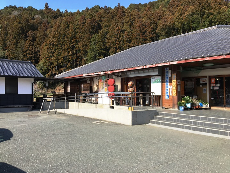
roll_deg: -1.9
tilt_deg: +1.9
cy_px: 86
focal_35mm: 29
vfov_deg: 48.2
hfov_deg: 61.7
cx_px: 115
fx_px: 193
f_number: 2.2
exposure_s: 1/1012
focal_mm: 4.15
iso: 25
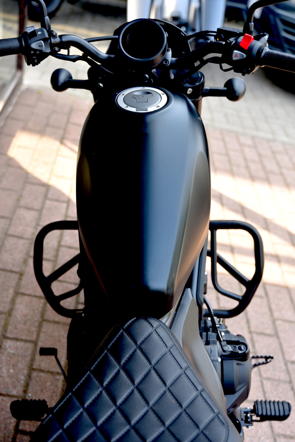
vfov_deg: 41.1
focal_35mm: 48
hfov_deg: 28.1
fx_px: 589
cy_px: 221
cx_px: 148
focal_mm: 48
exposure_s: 1/60
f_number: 4
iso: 100
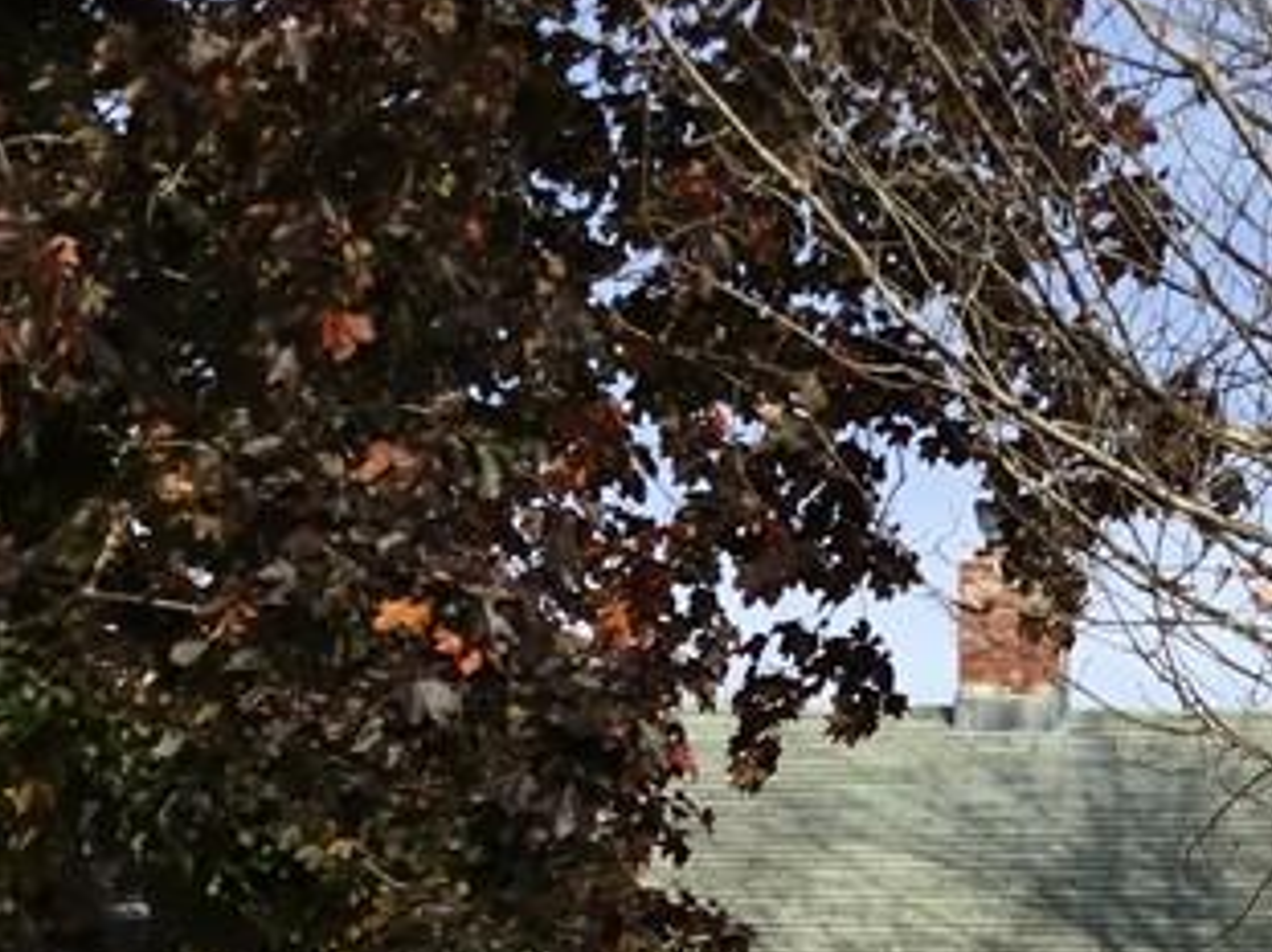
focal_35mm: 102
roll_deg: -1.3
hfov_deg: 18.3
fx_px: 3747
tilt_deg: +14.3
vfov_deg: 14.0
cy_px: 1177
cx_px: 1501
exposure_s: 1/1294
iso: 25
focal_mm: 3.3
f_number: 2.4
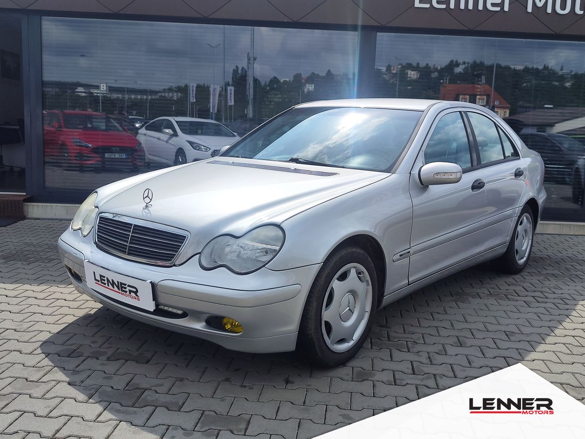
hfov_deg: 73.9
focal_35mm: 23
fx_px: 389
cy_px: 220
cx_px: 292
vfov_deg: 58.9
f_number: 1.69
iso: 50
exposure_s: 1/1938
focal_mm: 7.01
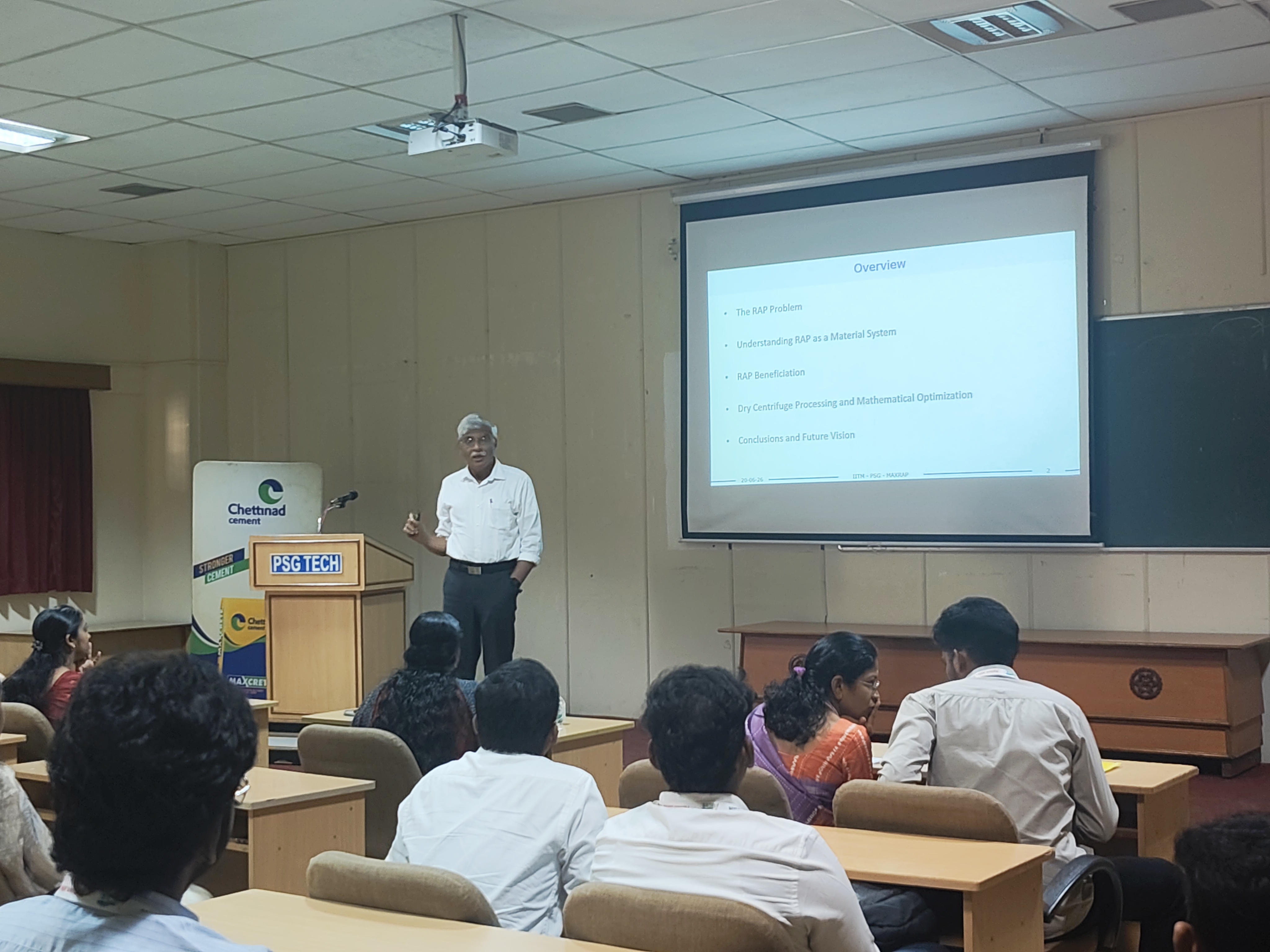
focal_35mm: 50
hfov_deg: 38.2
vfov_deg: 29.1
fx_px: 1834
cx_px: 635
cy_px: 476
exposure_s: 1/33.3
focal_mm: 5.56
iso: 445
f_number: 1.88
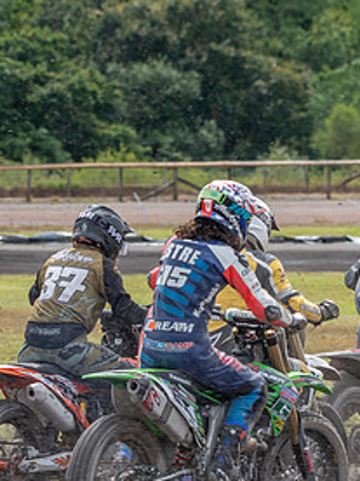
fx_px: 7297
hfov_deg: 2.8
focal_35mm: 525
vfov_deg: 3.8
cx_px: 408
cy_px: 319
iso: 200
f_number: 7.1
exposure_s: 1/320
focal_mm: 230
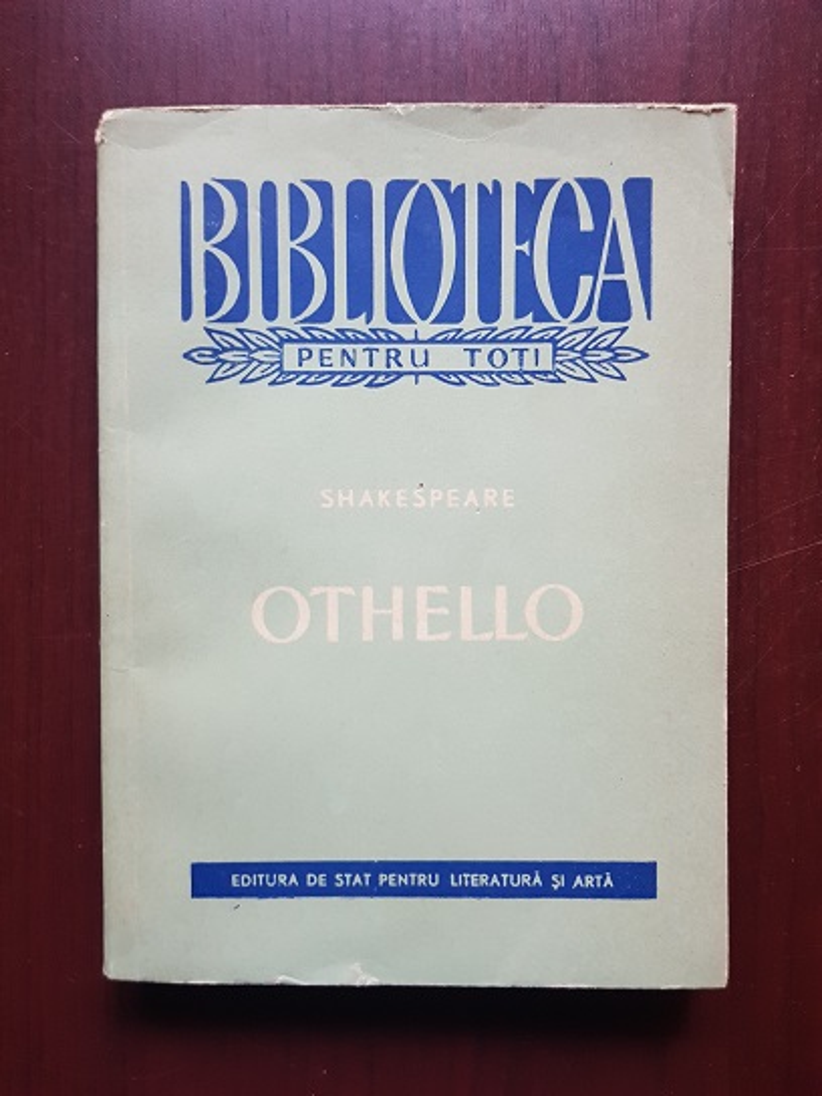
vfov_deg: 67.3
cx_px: 411
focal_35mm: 26
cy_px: 548
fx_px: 823
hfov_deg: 53.1
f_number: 1.7
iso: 200
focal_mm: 4.3
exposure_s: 1/13
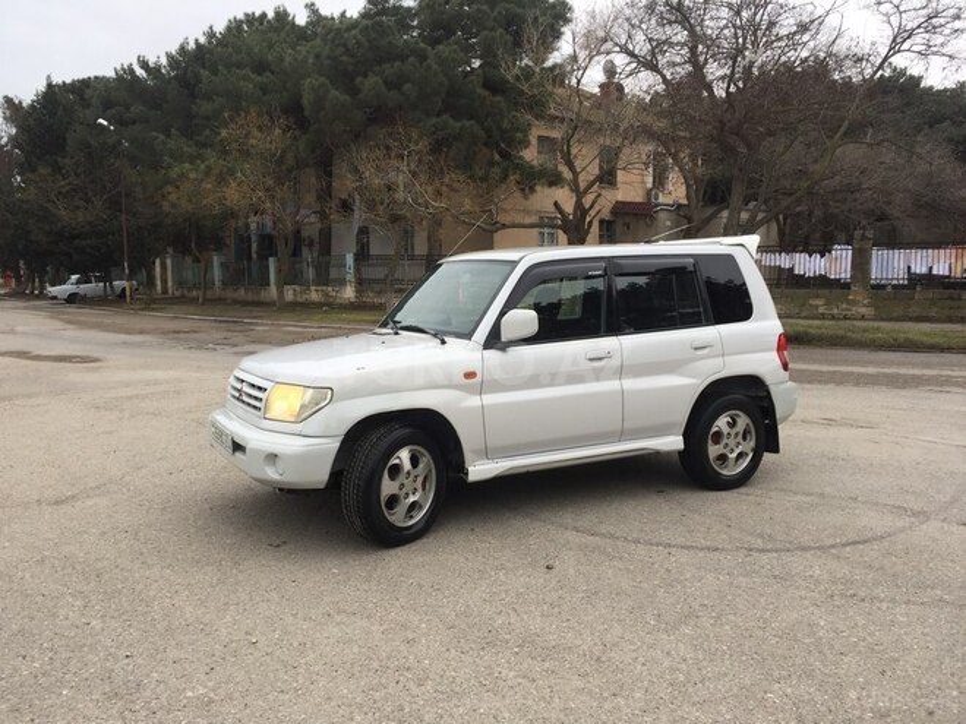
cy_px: 362
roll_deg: +0.4
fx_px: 809
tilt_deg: -4.8
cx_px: 483
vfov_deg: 48.2
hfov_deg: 61.7
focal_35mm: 29
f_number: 2.2
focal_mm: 4.15
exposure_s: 1/501
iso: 32
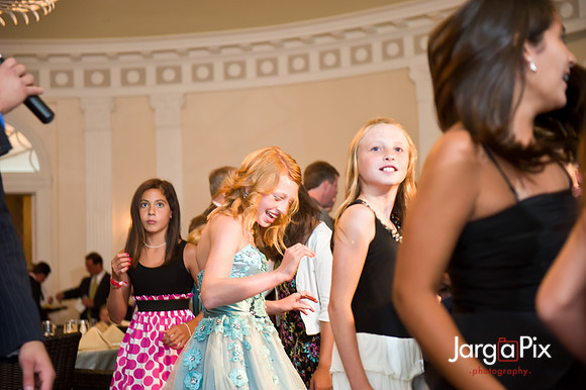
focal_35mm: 70
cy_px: 195
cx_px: 293
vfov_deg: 19.4
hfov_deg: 28.9
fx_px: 1139
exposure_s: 1/125
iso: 1600
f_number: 3.2
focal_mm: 70
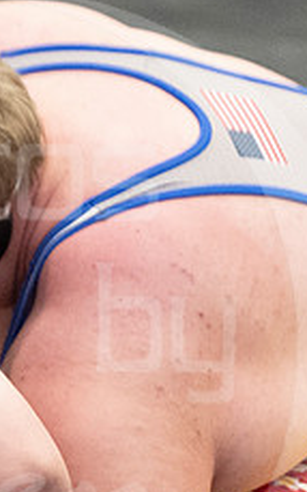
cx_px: 312
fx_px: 9296
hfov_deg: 1.9
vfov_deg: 3.0
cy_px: 634
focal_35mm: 694
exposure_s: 1/1000
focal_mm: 102
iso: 3200
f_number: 2.8
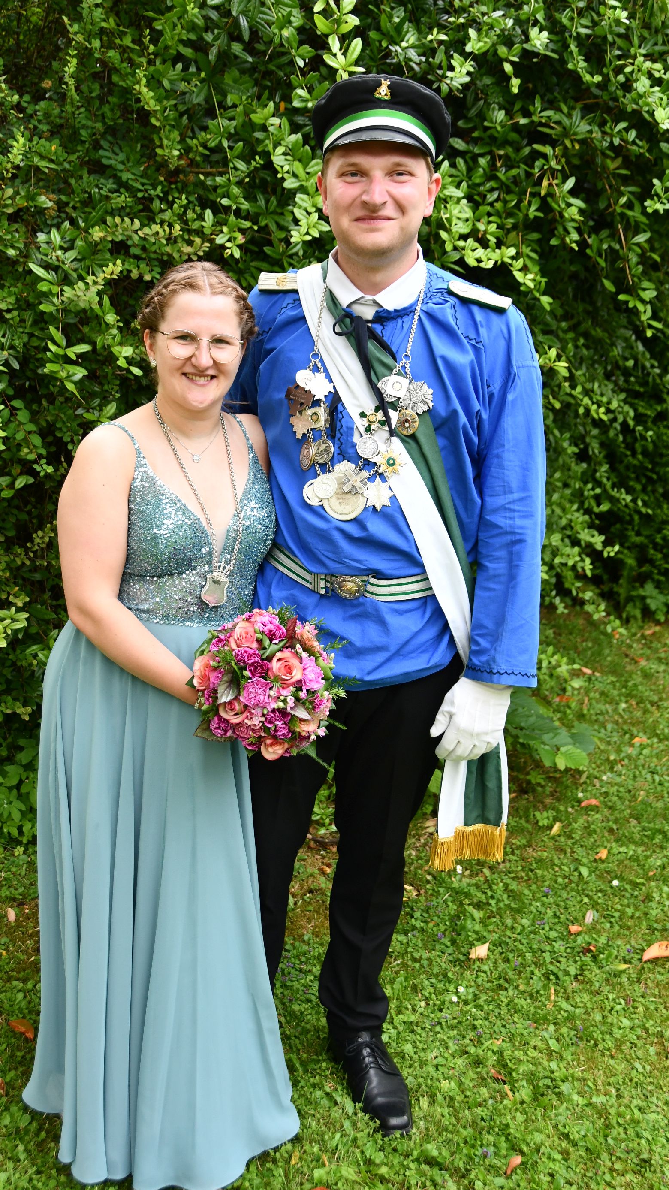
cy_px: 593
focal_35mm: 41
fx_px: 1293
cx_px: 289
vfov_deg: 49.4
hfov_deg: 29.0
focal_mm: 26
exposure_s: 1/250
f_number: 4
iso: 720
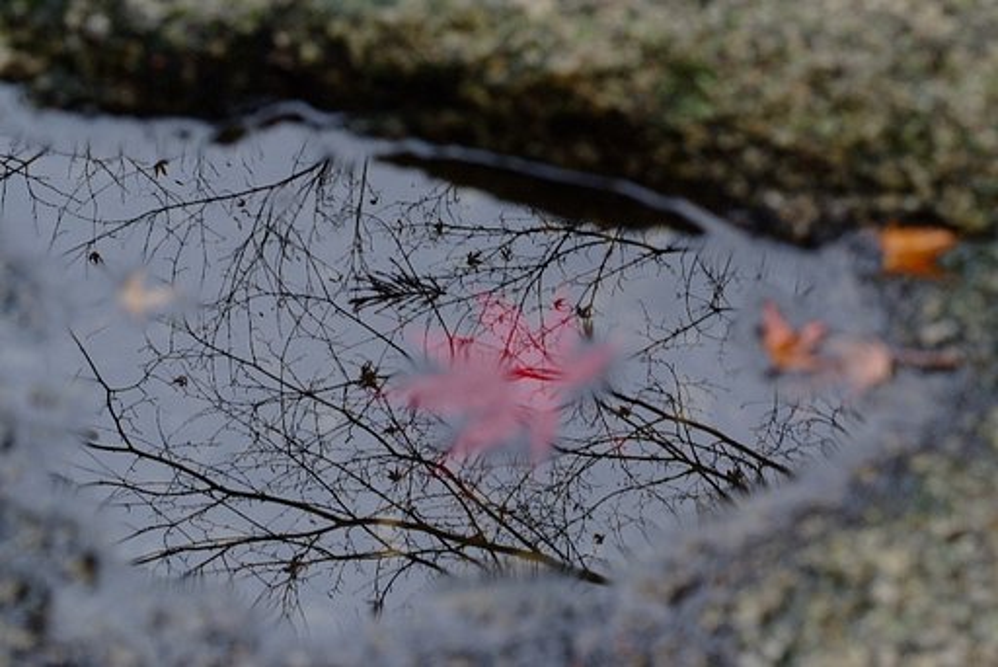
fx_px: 3134
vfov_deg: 12.1
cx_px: 499
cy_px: 334
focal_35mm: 113
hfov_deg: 18.1
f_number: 11
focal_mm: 75
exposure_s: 1/10
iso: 400
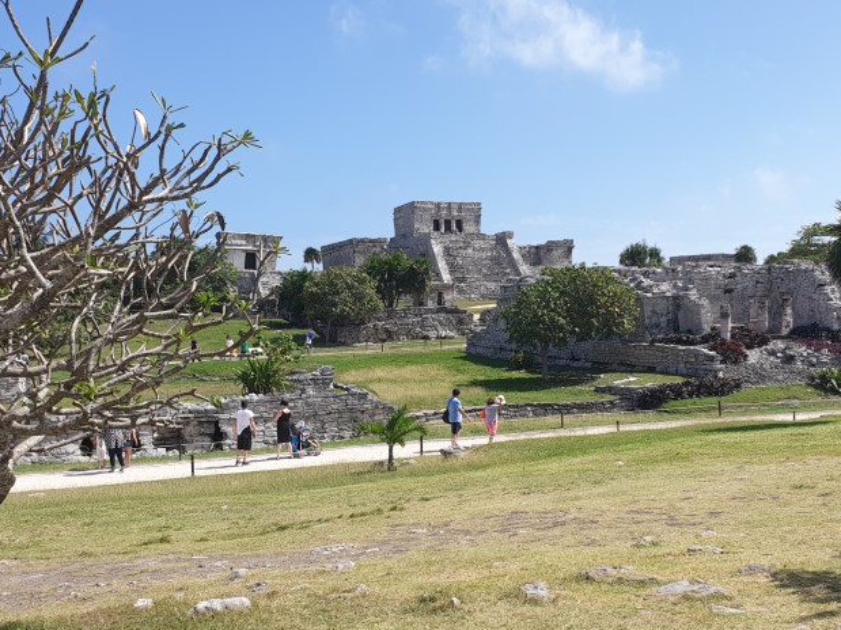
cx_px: 459
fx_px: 1044
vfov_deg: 33.5
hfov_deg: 43.8
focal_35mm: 43
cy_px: 360
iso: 50
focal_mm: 4.3
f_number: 2.4
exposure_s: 1/1449
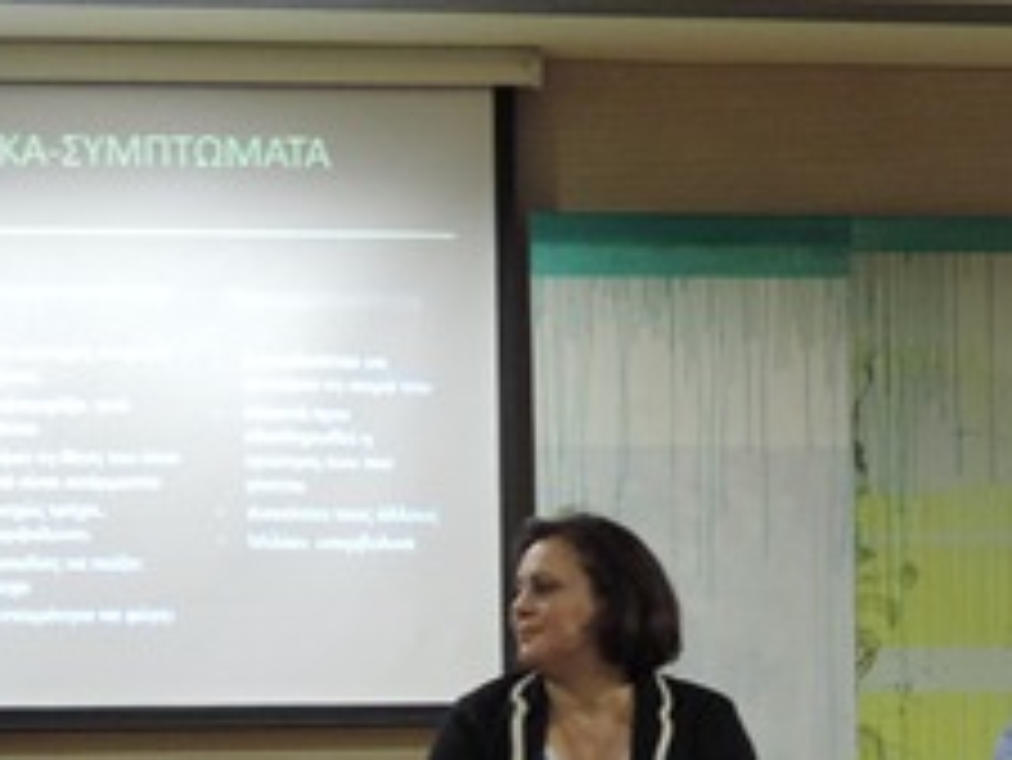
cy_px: 908
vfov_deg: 15.2
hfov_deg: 20.5
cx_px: 877
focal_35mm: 94
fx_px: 2750
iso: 400
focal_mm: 5.8
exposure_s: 1/13
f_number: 3.2
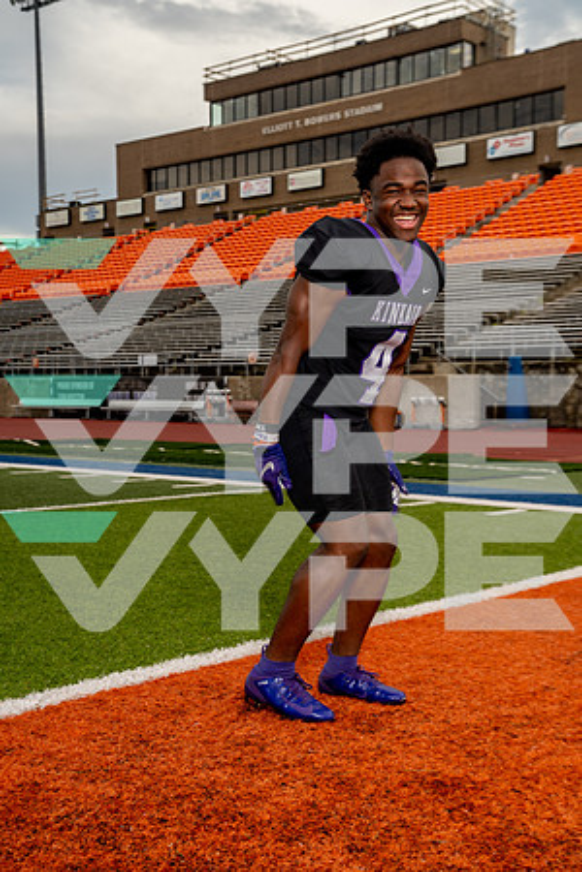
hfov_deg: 29.9
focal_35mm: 45
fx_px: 1091
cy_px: 436
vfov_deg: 43.6
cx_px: 291
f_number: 5.6
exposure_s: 1/200
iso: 100
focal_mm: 45
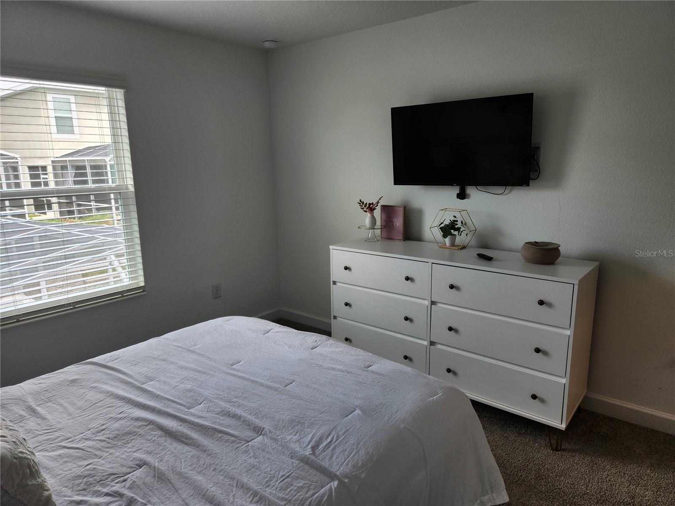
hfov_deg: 73.9
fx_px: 448
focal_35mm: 23
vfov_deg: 58.9
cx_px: 338
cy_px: 253
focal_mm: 5.4
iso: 64
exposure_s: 1/180
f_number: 1.8
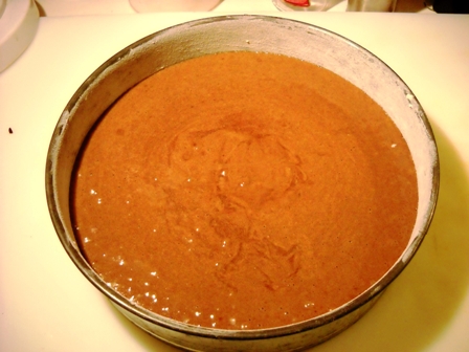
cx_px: 234
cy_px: 176
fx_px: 555
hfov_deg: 45.8
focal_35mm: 41
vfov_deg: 35.1
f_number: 3.1
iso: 672
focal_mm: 6.72
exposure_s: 1/44
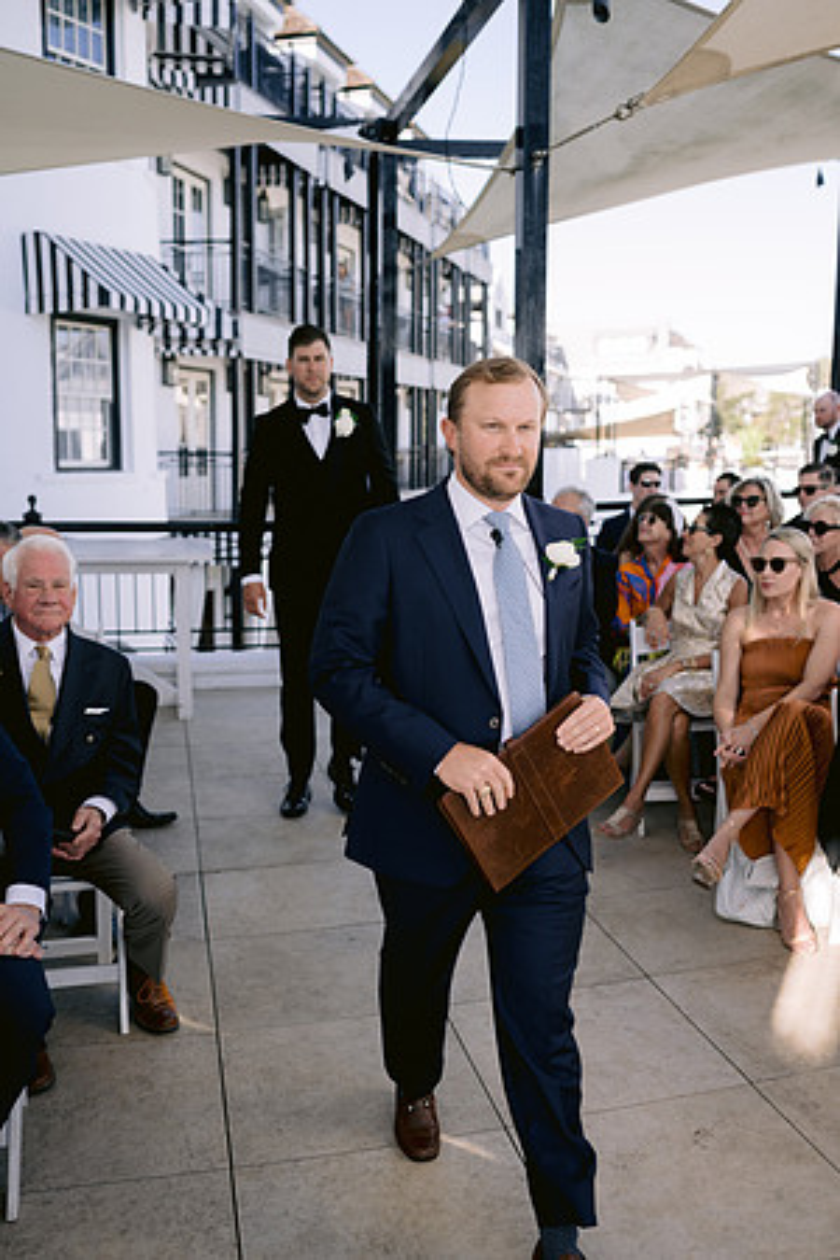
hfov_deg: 37.9
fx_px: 1225
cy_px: 630
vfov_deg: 54.4
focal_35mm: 35
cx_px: 420
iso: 200
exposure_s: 1/800
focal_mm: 35
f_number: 2.8
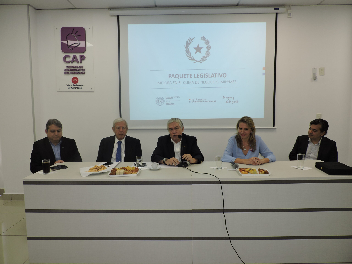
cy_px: 132
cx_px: 176
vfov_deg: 56.8
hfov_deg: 71.6
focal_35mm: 24
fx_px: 244
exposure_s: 1/50
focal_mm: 4.3
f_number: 3
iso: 100
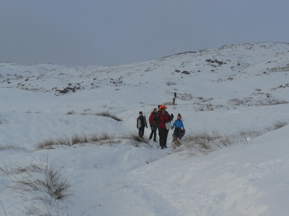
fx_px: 493
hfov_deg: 32.7
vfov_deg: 24.8
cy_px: 108
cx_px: 144
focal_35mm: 59
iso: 100
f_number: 6.3
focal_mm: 9.9
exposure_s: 1/400
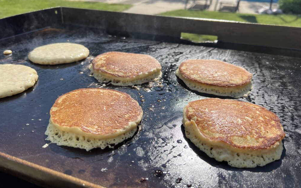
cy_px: 80
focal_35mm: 28
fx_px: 230
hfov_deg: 66.5
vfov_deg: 44.4
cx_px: 151
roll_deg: -1.7
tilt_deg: -26.2
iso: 50
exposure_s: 1/4630
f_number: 1.5
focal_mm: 5.7
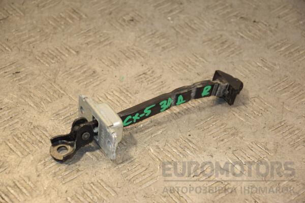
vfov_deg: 10.8
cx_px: 152
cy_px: 102
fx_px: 1080
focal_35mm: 128
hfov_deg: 16.1
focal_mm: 85
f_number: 5.6
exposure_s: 1/200
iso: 800
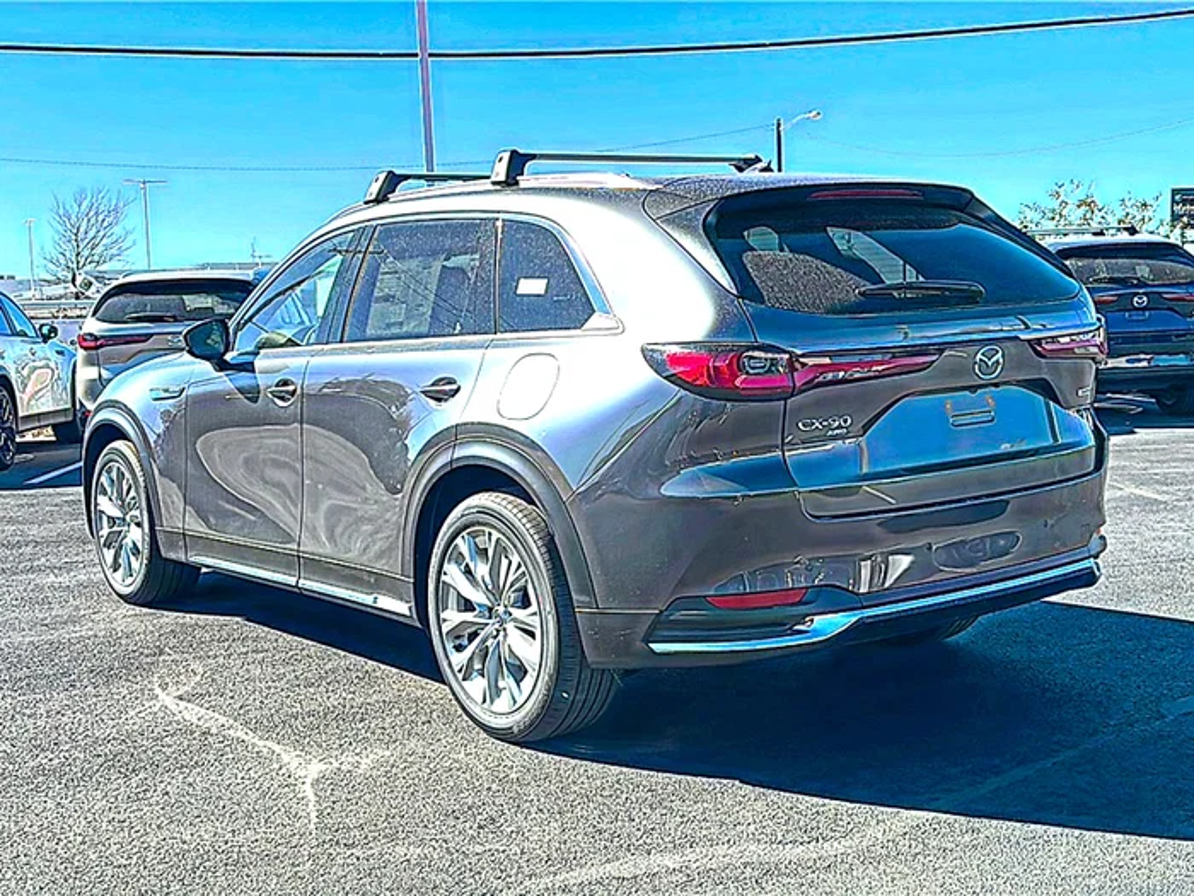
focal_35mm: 36
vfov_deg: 39.7
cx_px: 597
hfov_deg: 51.4
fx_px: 1242
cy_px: 448
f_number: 1.78
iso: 80
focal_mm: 6.86
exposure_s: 1/3077
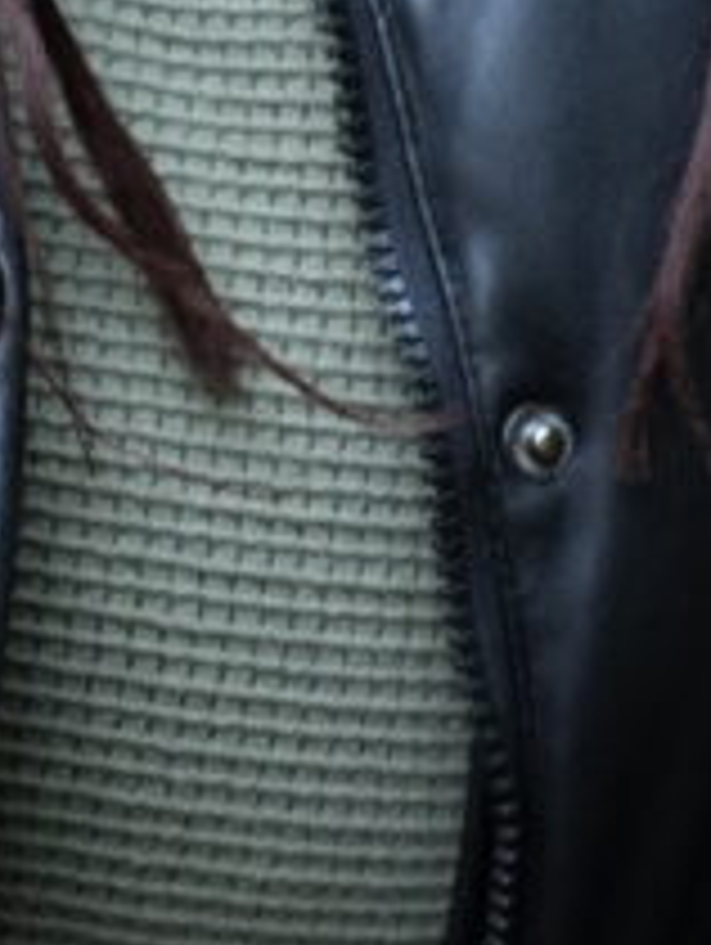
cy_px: -1206
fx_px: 10085
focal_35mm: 369
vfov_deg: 5.2
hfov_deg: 4.0
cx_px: -536
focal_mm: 70
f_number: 4
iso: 800
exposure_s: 1/80
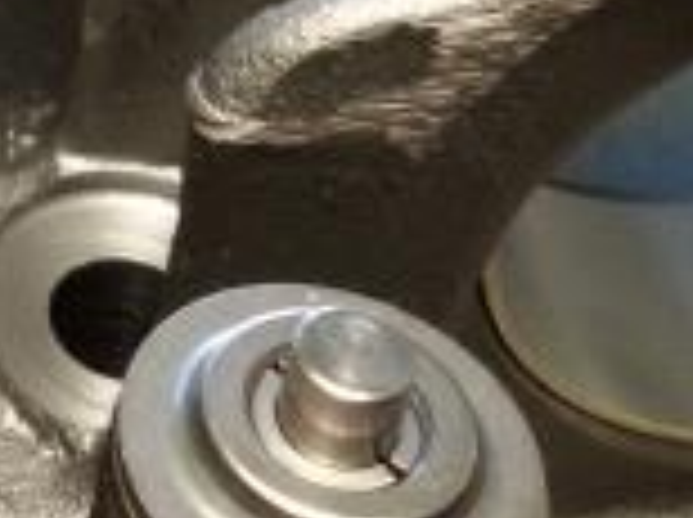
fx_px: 2179
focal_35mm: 109
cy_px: -295
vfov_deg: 12.7
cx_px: -320
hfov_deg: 16.6
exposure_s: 1/33
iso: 250
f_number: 2.4
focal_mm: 2.93
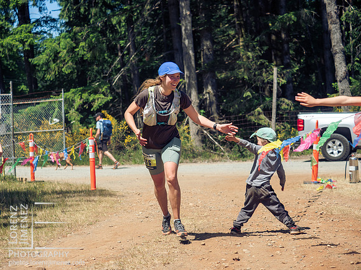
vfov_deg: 18.4
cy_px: 135
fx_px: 834
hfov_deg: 24.4
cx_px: 180
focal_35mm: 80
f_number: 2.8
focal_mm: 40
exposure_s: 1/2000
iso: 200
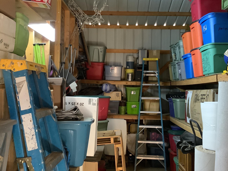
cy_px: 79
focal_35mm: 39
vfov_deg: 36.8
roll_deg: -0.7
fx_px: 257
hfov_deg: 47.9
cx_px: 119
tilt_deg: +0.5
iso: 640
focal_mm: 3.3
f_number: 2.4
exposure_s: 1/30
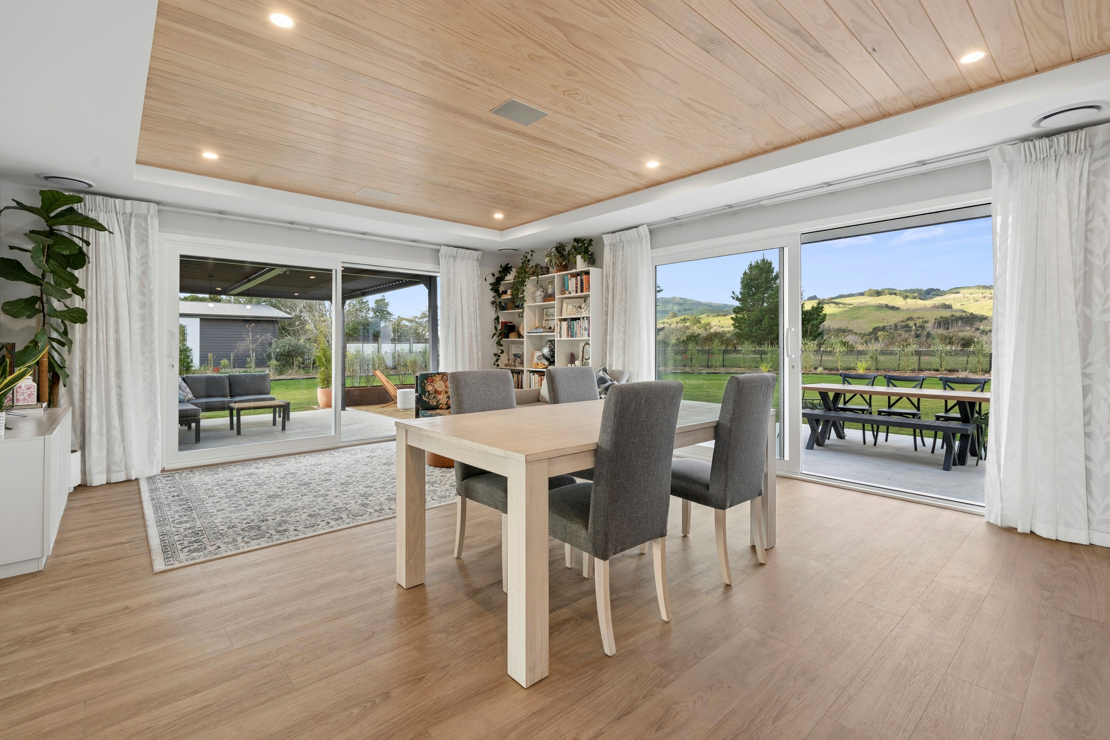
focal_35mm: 15
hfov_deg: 100.4
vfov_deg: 77.3
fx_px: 462
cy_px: 370
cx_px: 555
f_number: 9
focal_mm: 15
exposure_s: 1/30
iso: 400
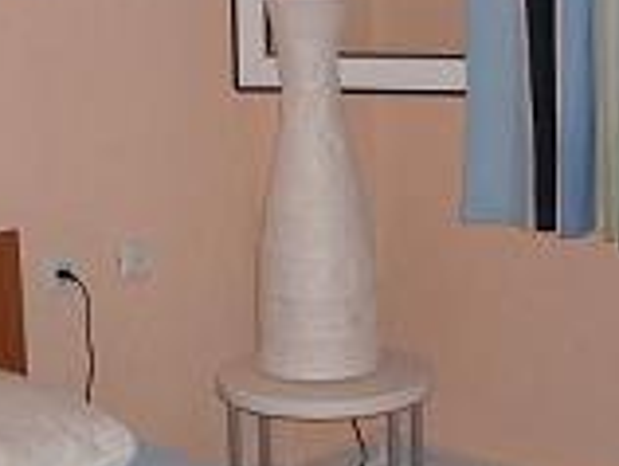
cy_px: 184
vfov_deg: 14.5
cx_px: 276
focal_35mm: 102
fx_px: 1827
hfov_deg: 19.2
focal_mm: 5.7
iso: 200
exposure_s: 1/60
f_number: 2.8
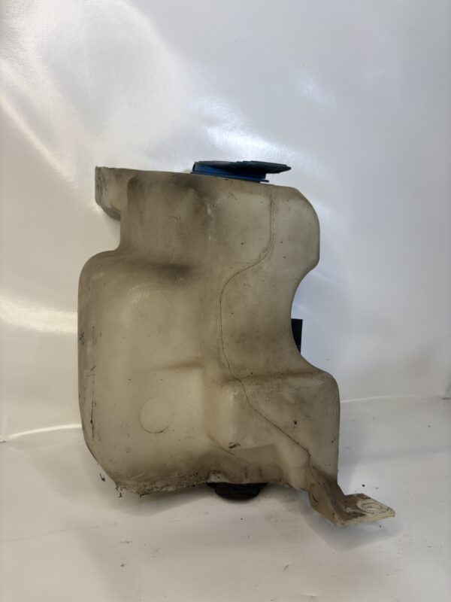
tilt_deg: -15.6
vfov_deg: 67.3
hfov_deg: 53.1
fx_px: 452
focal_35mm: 26
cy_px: 301
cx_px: 226
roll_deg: +0.3
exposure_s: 1/122
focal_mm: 5.96
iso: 100
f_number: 1.6
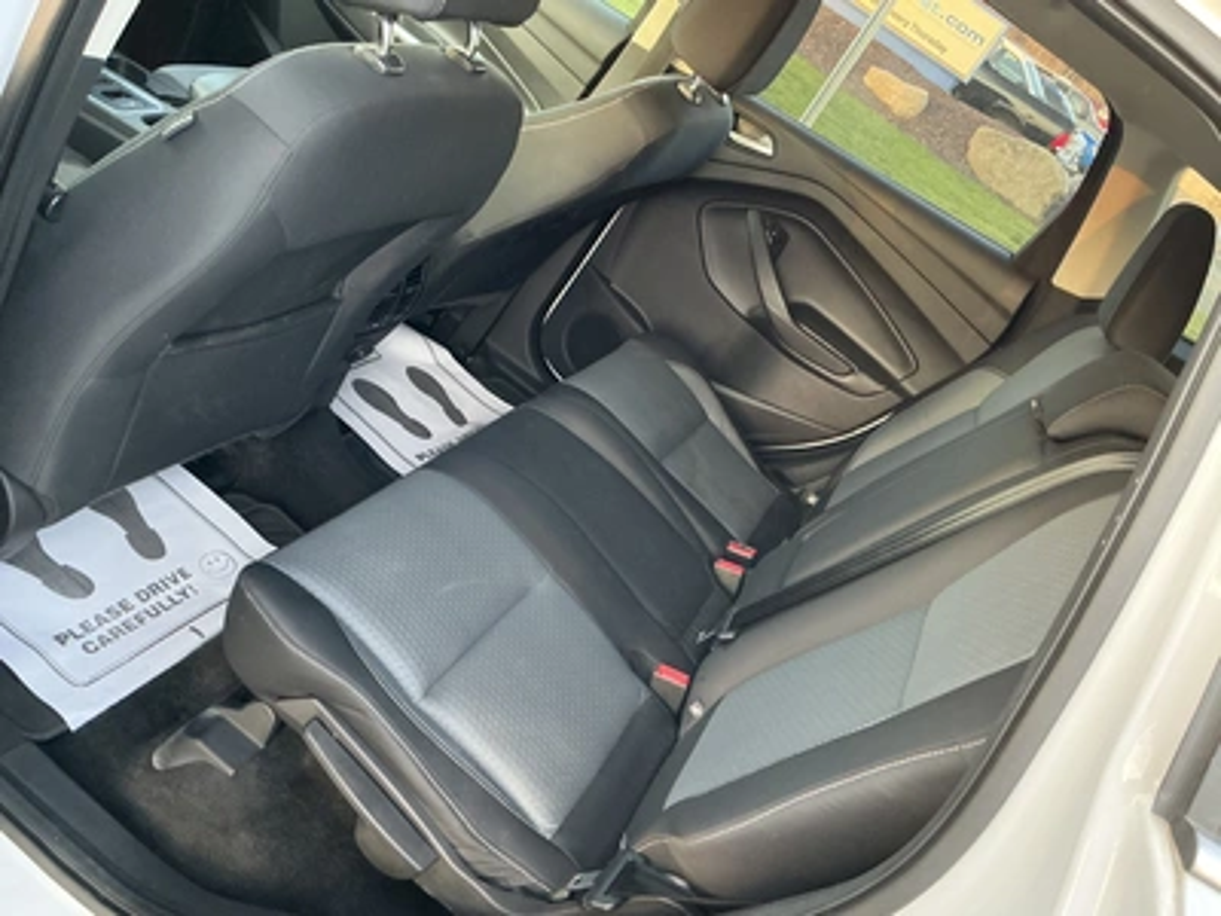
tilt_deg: -29.2
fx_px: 988
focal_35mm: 28
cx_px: 610
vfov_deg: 49.7
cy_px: 458
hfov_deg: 63.4
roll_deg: -34.3
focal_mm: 3
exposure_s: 1/60
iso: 200
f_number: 1.8
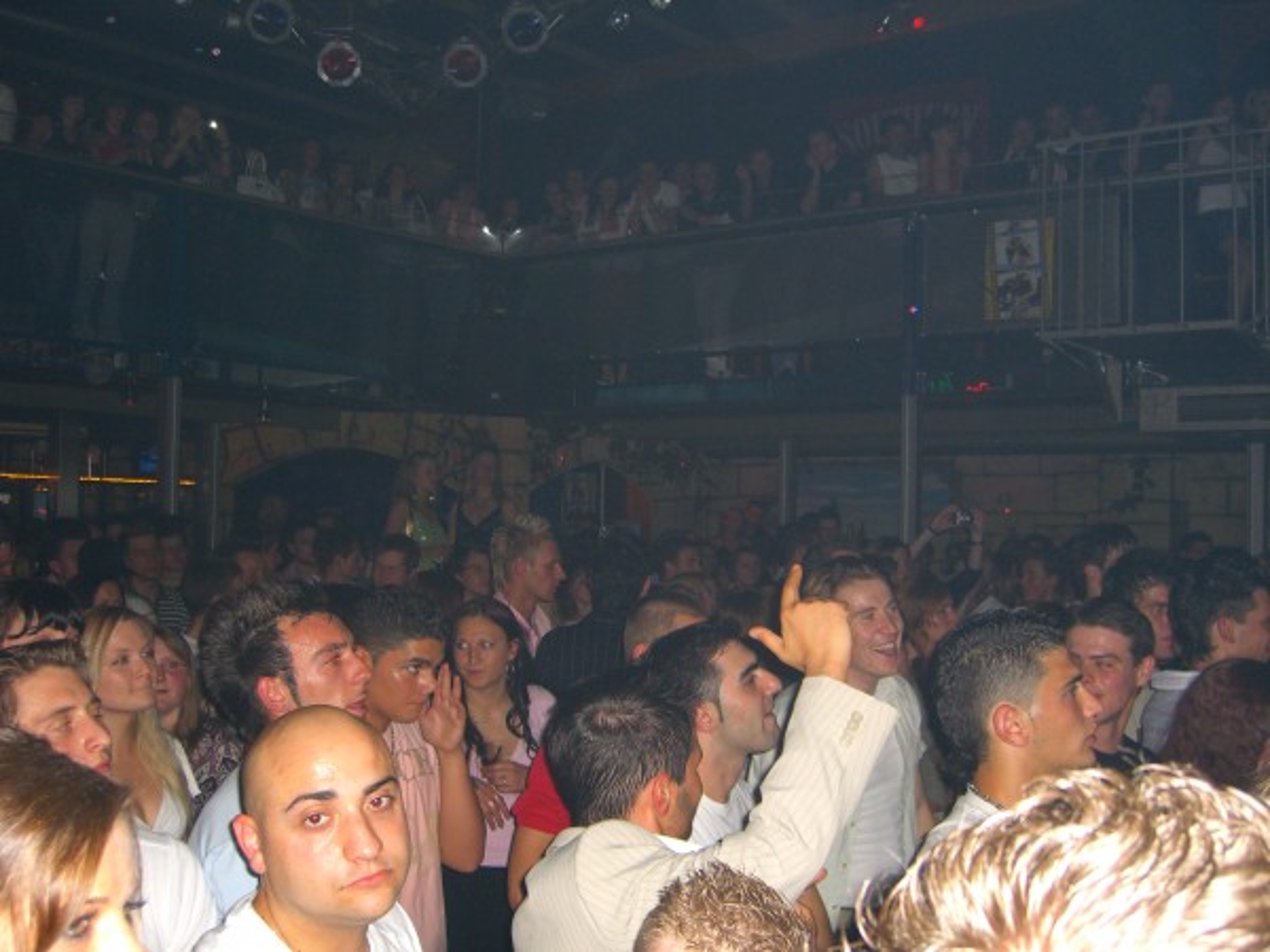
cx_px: 635
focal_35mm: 38
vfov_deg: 37.7
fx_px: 1394
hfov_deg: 49.0
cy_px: 476
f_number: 2.8
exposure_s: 1/60
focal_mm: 7.9
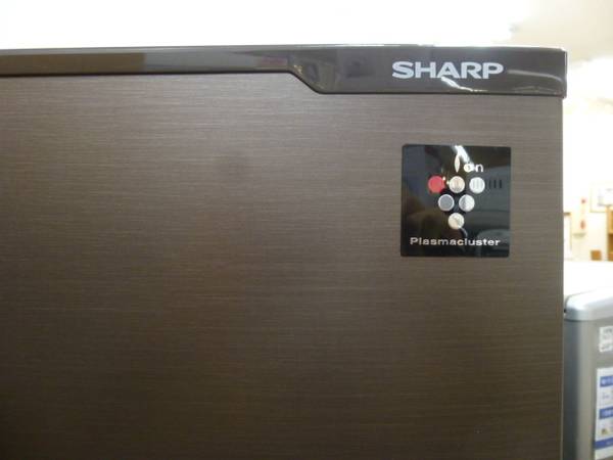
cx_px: 306
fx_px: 443
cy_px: 230
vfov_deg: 54.9
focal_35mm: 25
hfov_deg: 69.4
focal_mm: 4.5
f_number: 3.1
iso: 400
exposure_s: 1/60
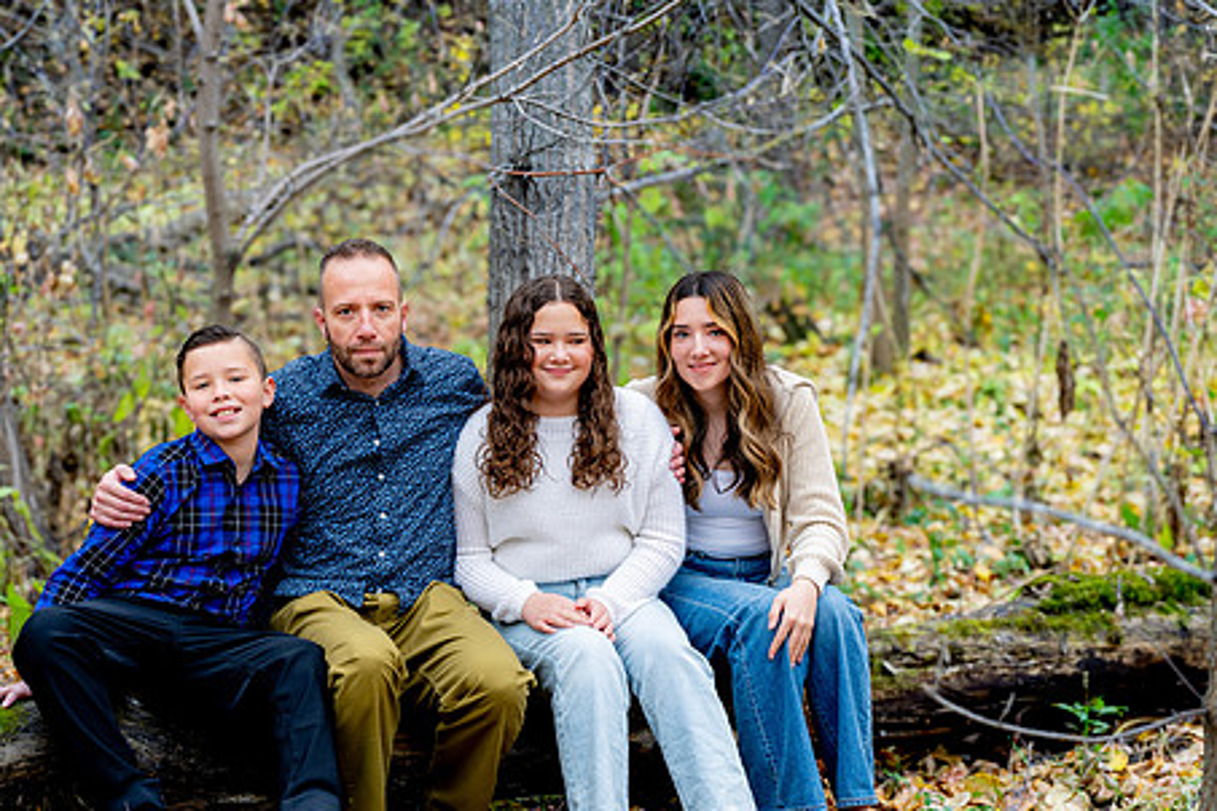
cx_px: 489
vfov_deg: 21.2
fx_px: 2163
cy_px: 498
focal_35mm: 64
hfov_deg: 31.3
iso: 250
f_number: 4
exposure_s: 1/250
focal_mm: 50
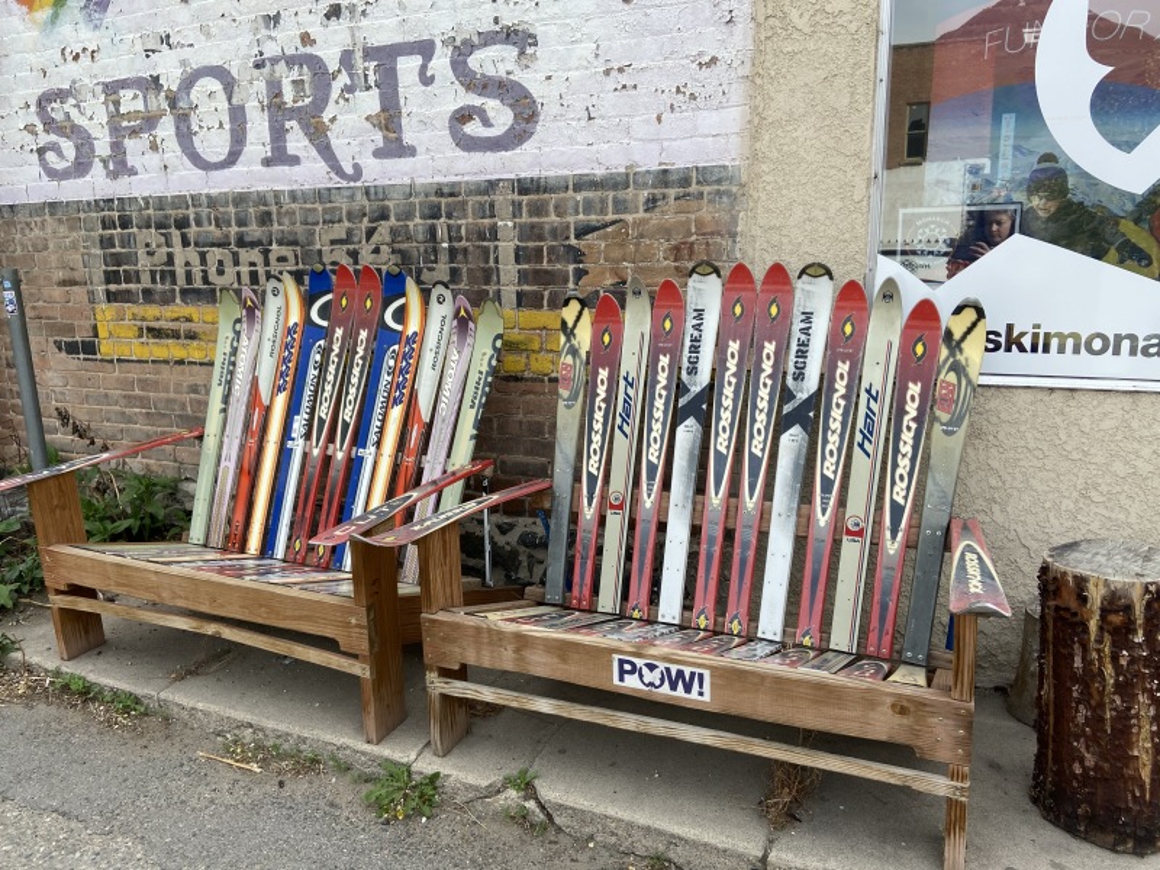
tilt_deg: -12.2
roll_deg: +1.0
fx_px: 871
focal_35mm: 26
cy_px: 435
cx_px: 580
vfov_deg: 53.1
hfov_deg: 67.3
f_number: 1.8
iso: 32
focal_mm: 4.25
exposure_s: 1/827
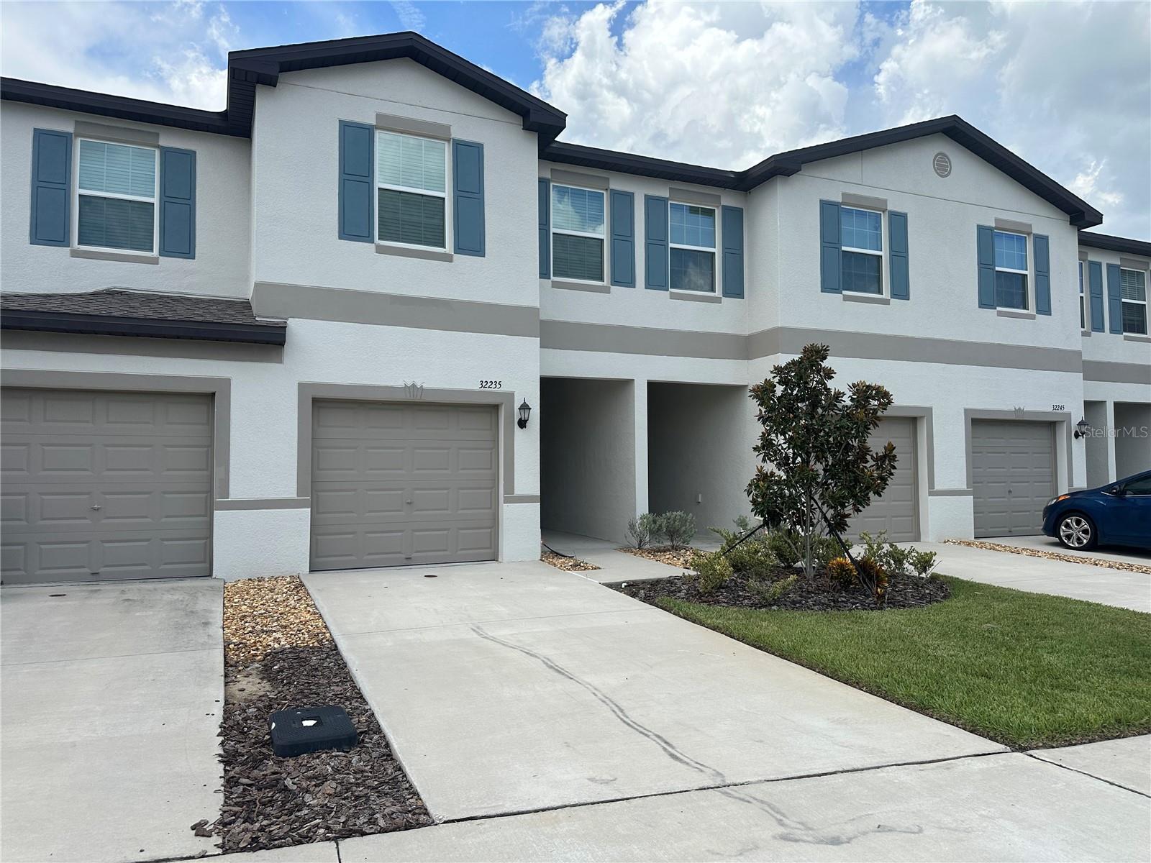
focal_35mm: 24
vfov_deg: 56.8
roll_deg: +0.1
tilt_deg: +2.1
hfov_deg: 71.6
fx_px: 798
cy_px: 432
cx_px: 576
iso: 80
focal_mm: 6.86
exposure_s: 1/4348
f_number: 1.78
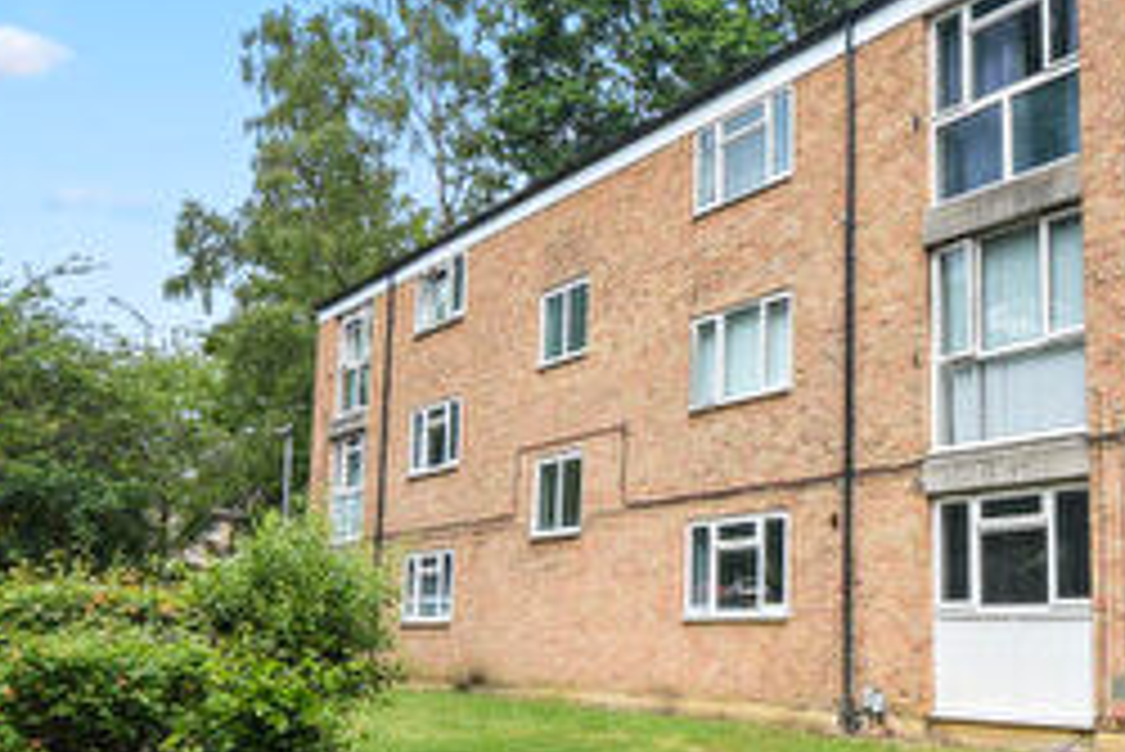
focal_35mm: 42
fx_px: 1313
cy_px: 376
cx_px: 1040
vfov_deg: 31.9
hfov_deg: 42.1
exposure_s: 1/30
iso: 200
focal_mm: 10
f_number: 8
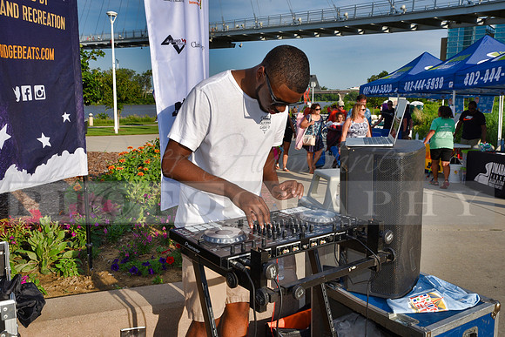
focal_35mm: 35
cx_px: 252
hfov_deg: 54.4
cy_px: 168
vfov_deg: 37.9
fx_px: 491
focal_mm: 35
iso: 200
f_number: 16
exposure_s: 1/200
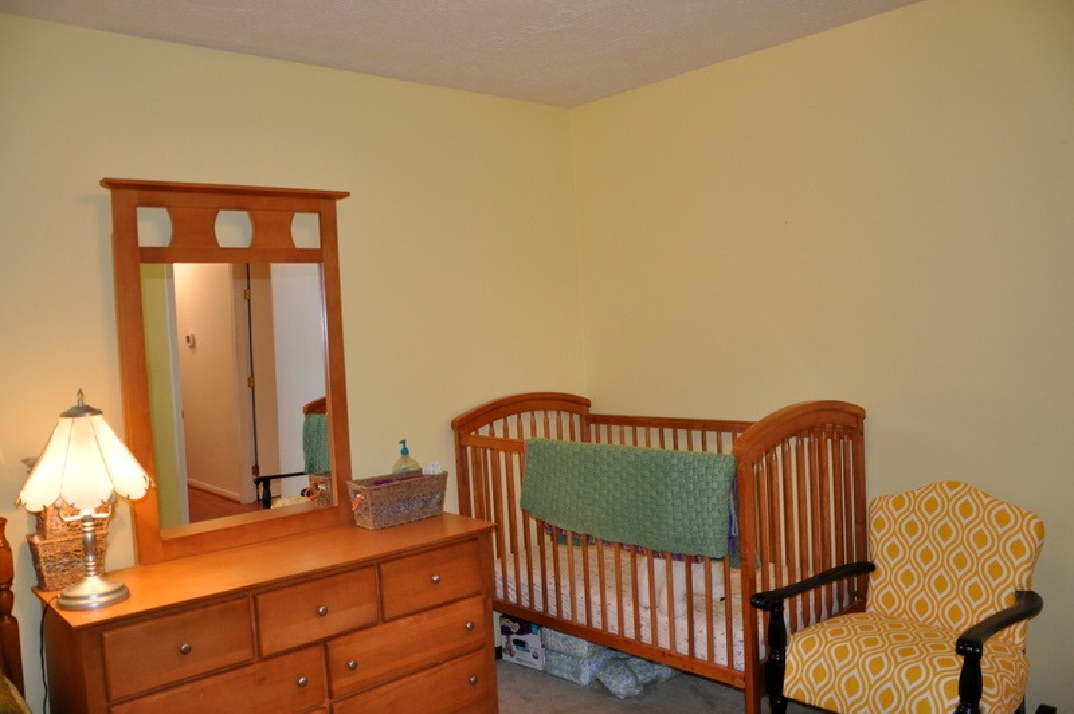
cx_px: 537
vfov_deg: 47.9
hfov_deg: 67.4
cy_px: 357
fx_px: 805
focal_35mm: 27
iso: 800
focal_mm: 18
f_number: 3.5
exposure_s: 1/60
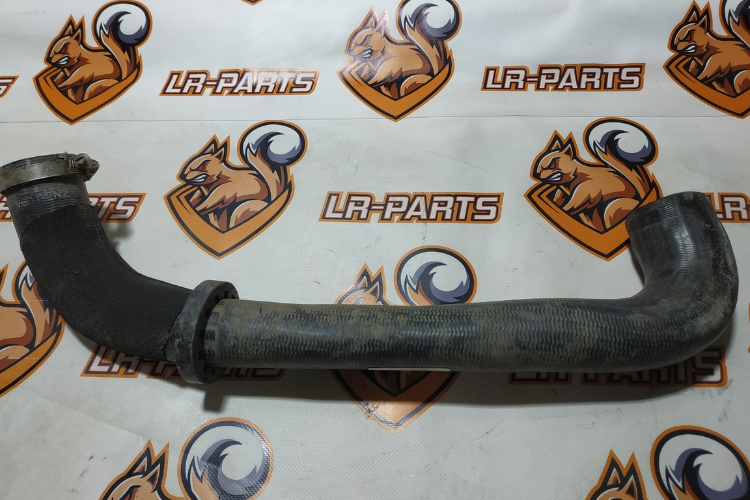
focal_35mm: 26
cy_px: 218
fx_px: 542
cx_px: 366
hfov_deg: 69.4
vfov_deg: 49.4
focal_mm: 3.94
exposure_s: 1/100
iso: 125
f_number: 1.9
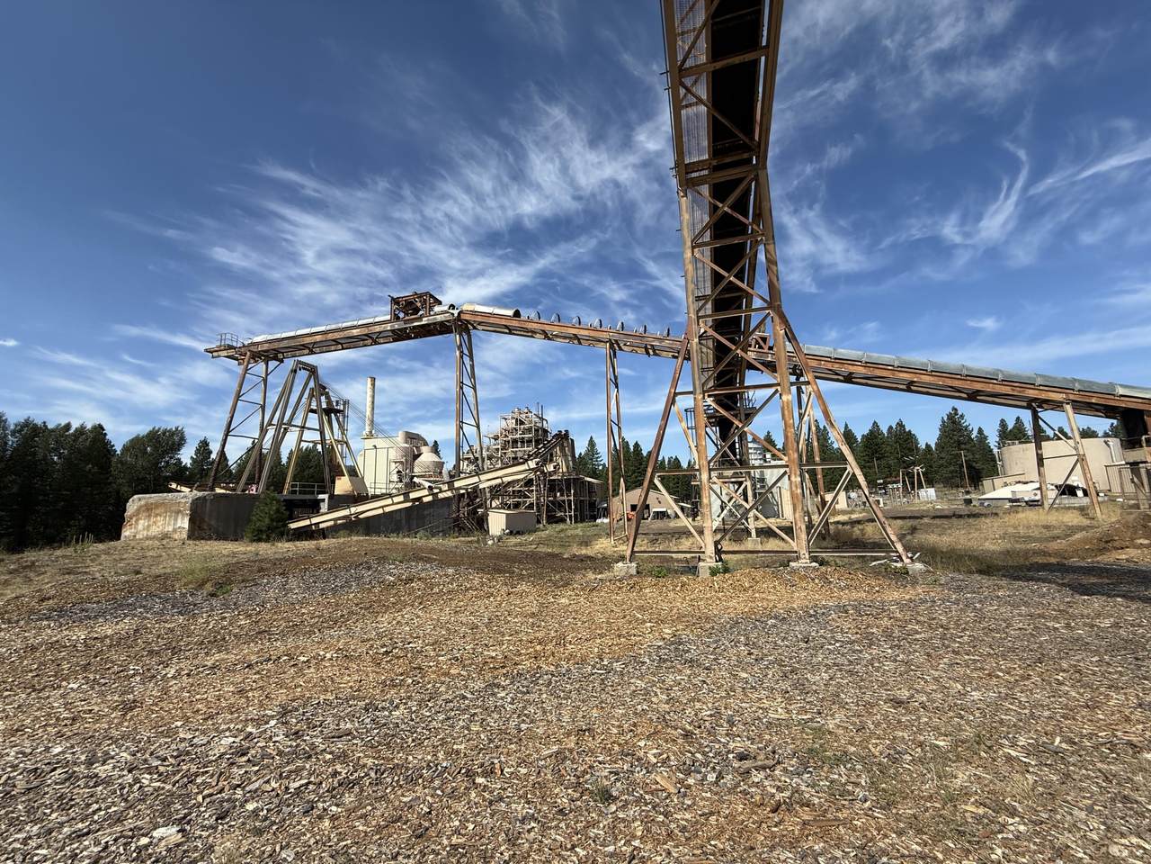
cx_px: 576
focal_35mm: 14
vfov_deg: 85.7
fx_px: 466
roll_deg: +1.8
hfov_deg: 102.1
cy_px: 432
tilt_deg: +9.1
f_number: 2.2
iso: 50
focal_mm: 2.22
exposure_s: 1/2024
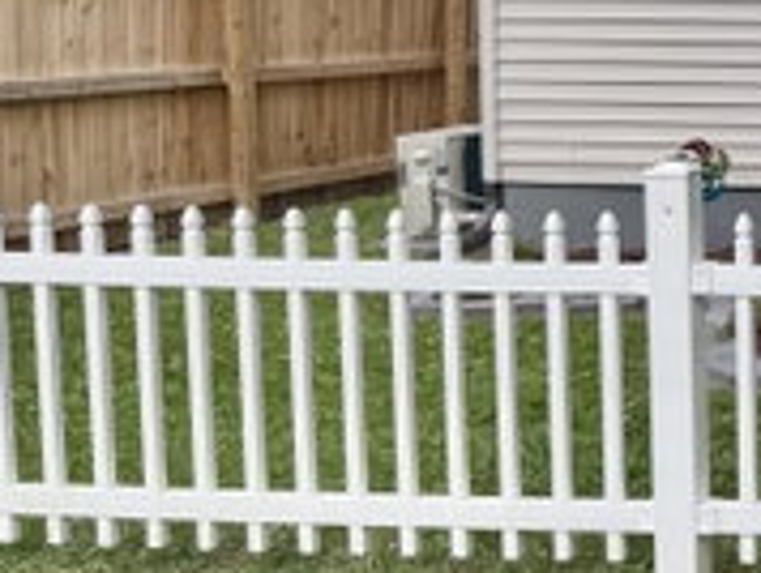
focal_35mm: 86
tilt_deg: -5.9
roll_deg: -0.7
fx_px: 1893
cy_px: 167
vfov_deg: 17.1
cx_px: 1336
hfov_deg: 18.3
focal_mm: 6.76
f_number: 1.78
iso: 80
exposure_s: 1/853
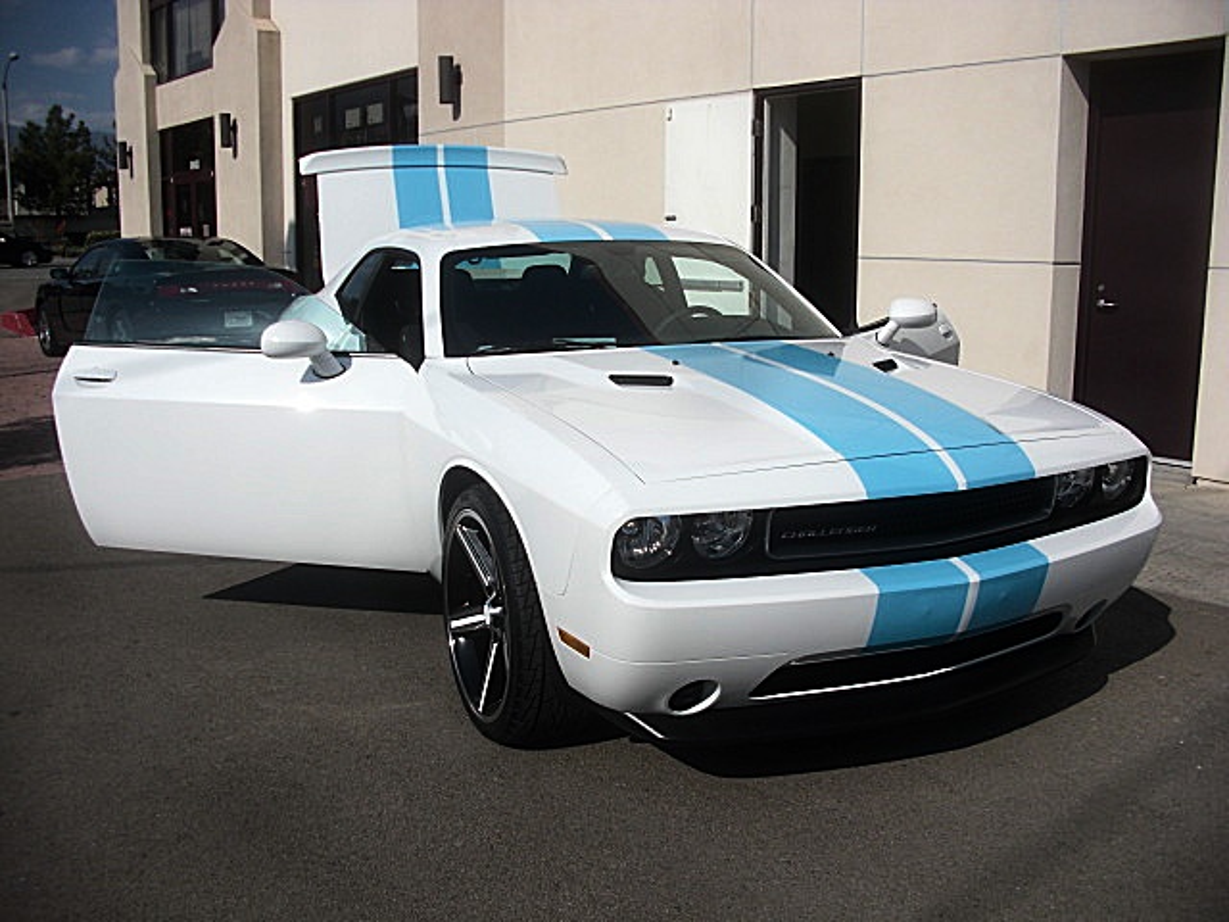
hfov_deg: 51.4
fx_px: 1278
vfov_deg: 39.7
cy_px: 461
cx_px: 614
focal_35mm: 36
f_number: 7.9
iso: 50
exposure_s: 1/250
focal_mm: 6.3
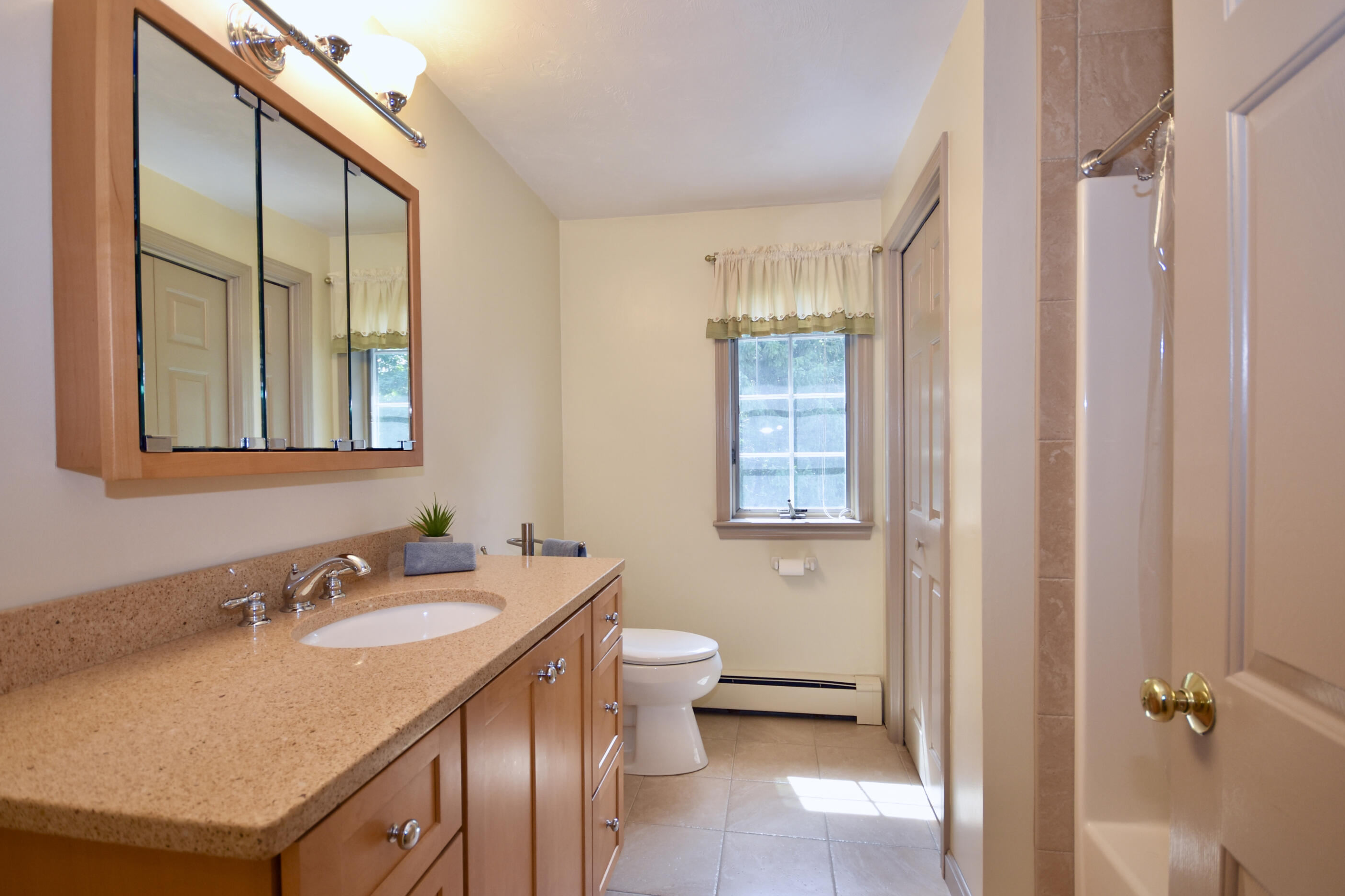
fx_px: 598
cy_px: 461
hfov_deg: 96.7
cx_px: 672
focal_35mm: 16
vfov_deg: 73.7
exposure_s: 1/60
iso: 220
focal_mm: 10
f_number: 4
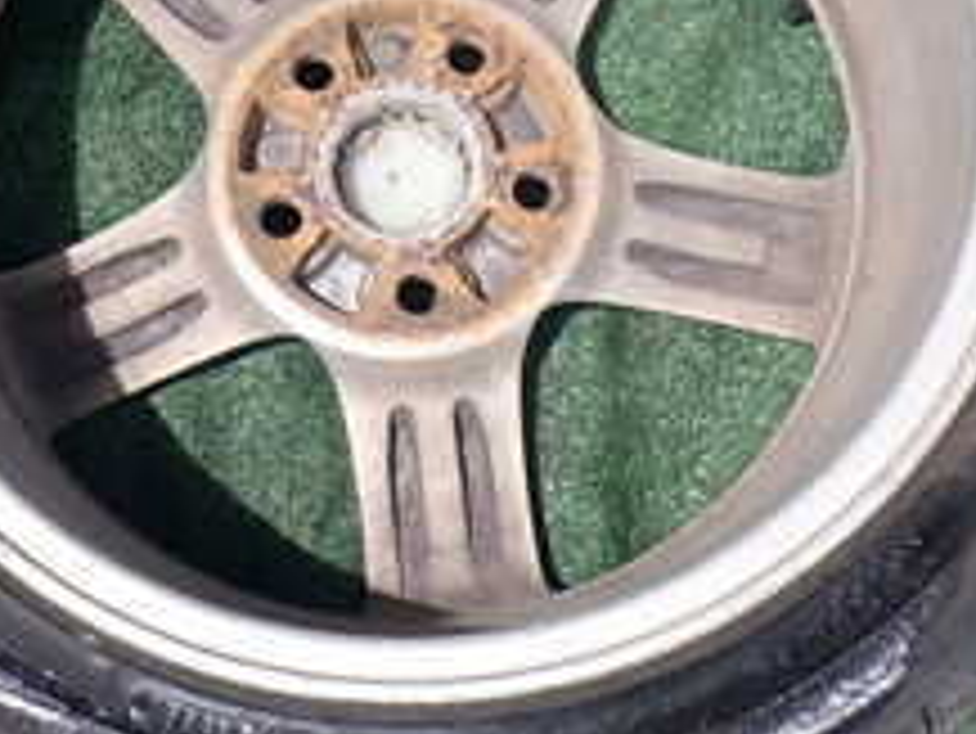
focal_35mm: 83
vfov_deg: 17.4
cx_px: 292
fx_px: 2341
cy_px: 27
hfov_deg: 23.4
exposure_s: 1/640
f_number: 3.2
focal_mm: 5.4
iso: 100
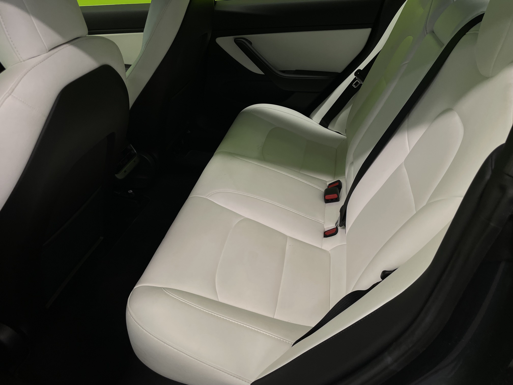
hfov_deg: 67.3
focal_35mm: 26
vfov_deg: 53.1
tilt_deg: -34.1
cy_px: 192
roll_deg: +1.1
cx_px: 256
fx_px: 385
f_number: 1.6
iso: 50
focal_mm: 4.2
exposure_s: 1/100
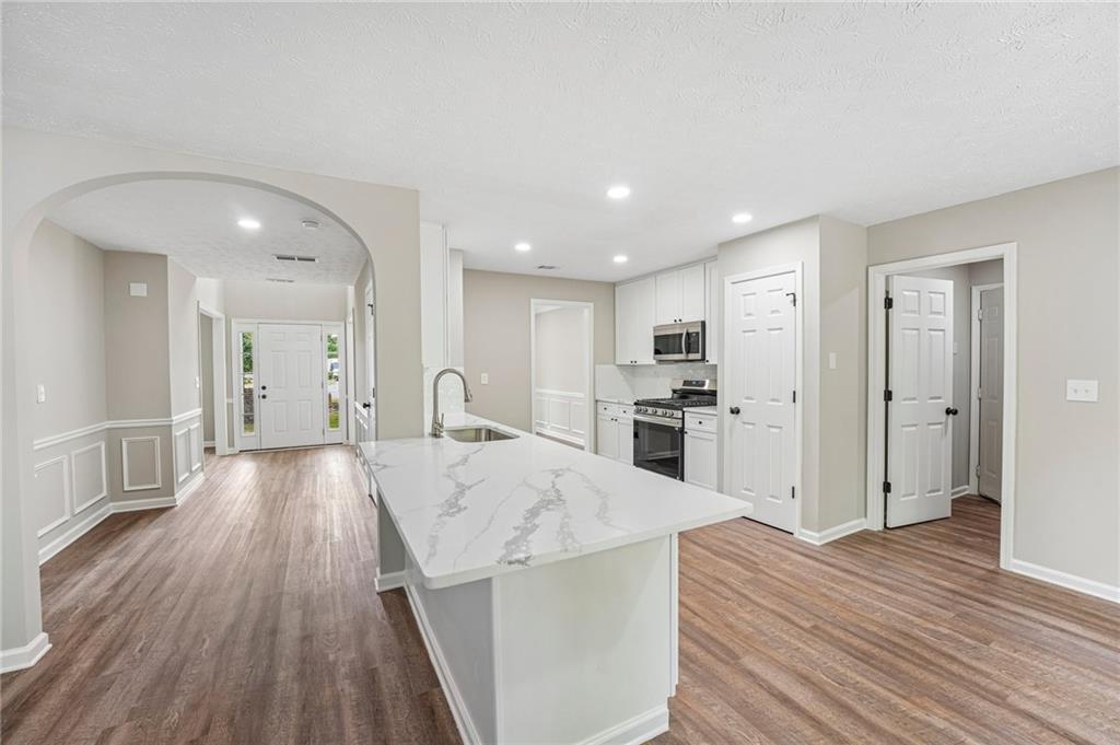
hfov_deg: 104.3
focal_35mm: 14
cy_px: 372
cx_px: 560
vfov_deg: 81.1
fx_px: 435
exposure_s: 1/15
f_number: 8
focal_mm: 14
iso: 320
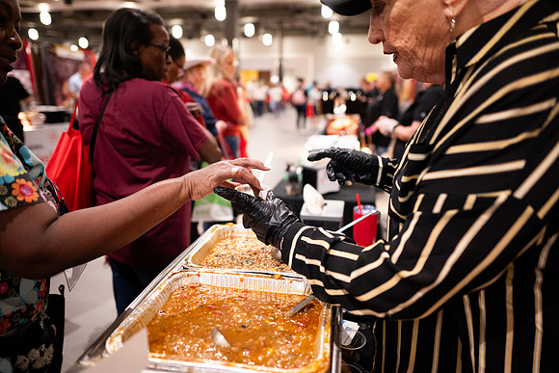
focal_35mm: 24
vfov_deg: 53.2
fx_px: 373
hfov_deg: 73.7
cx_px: 280
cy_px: 186
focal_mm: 24
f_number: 1.8
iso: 1600
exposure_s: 1/200
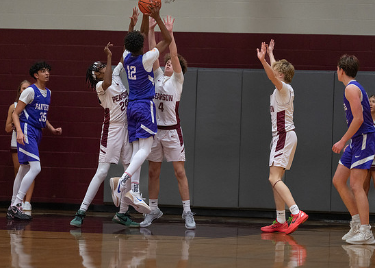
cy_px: 134
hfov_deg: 9.1
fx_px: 2363
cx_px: 185
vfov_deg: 6.5
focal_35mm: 222
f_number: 2.8
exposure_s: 1/1000
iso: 2500
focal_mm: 200
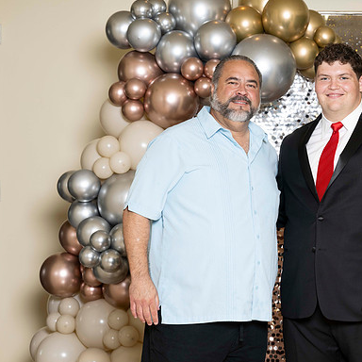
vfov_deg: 15.4
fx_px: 1337
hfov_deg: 15.4
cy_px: 181
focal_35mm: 113
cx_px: 270
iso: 250
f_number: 5.6
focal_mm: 88
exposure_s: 1/200
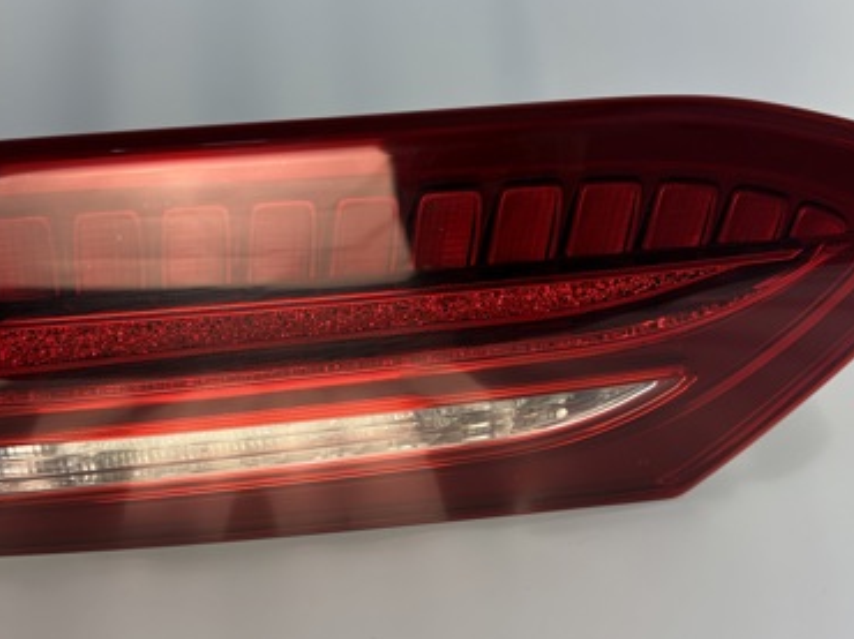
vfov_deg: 32.1
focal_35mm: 45
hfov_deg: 42.0
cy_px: 339
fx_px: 1109
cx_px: 383
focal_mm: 5.96
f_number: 1.6
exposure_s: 1/100
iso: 80
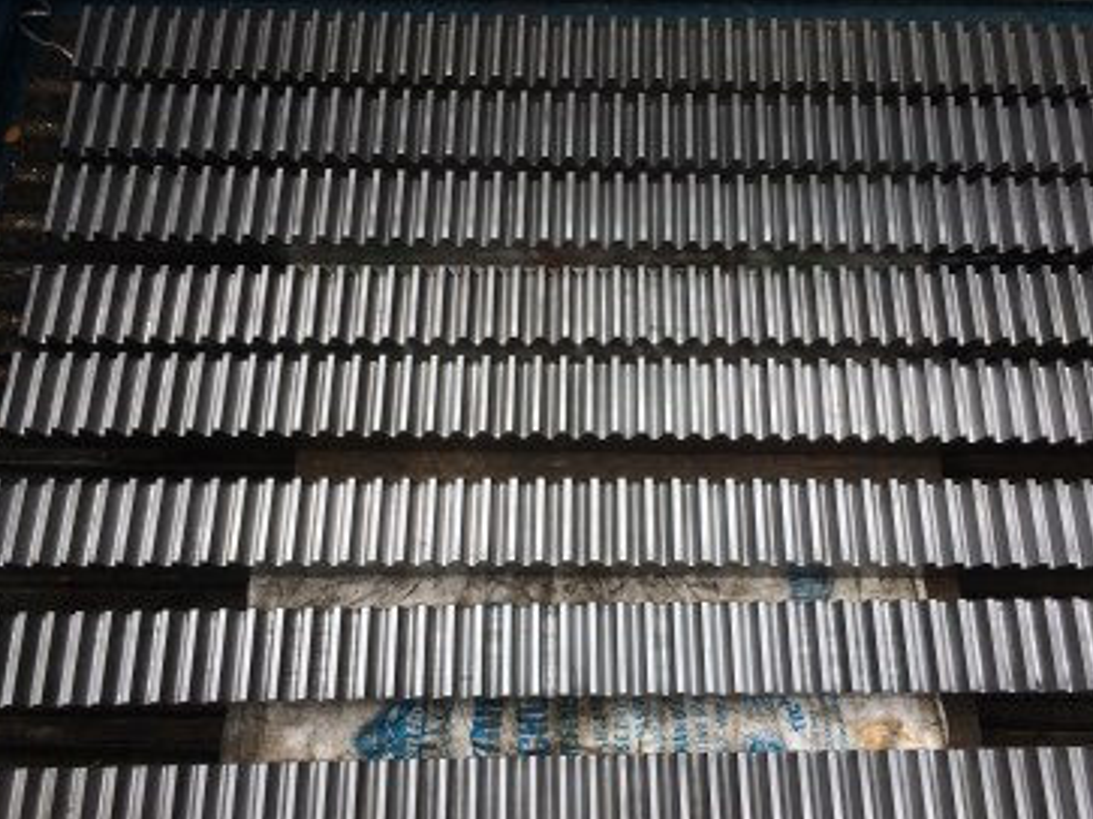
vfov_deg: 44.1
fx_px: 1010
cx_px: 584
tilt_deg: -70.9
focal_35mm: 32
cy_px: 419
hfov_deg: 56.8
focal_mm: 4.15
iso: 32
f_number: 2.2
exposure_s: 1/631
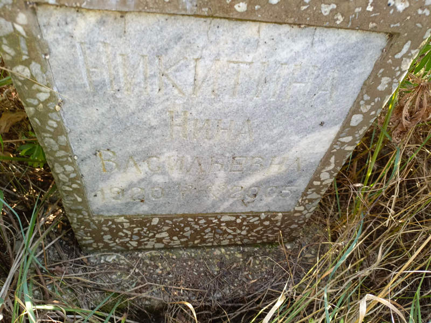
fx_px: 311
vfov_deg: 54.9
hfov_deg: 69.4
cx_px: 216
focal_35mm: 25
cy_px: 162
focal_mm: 4.76
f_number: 1.69
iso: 290
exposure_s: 1/100
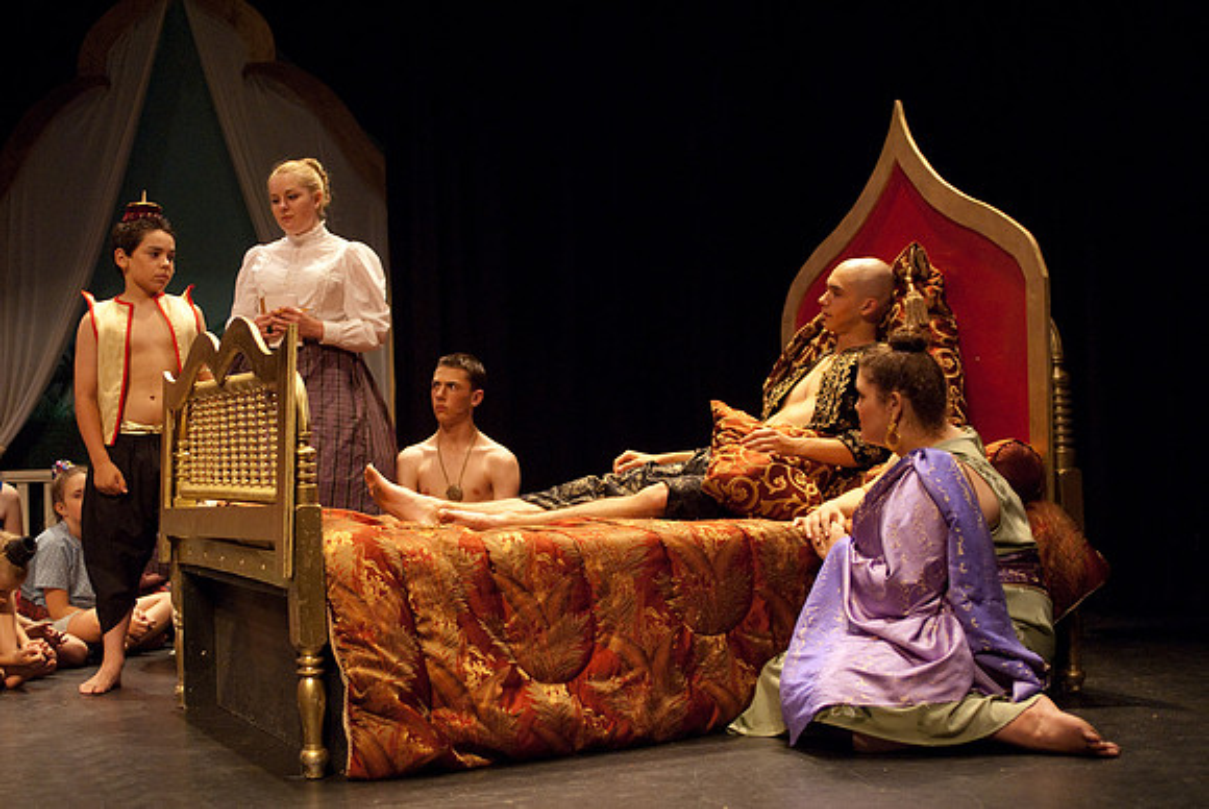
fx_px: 1765
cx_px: 604
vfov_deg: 25.8
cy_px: 404
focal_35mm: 52
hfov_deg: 37.8
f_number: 2.8
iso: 1000
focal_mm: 35
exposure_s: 1/160
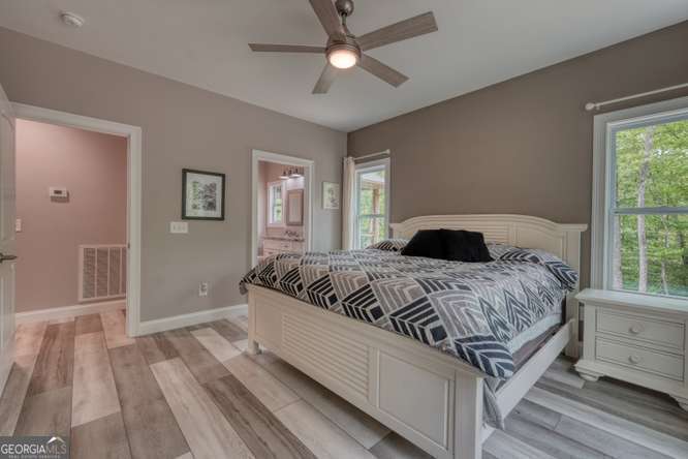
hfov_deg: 100.4
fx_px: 287
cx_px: 344
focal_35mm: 15
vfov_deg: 77.3
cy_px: 230
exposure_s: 1/1.6
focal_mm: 10
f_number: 9
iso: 125
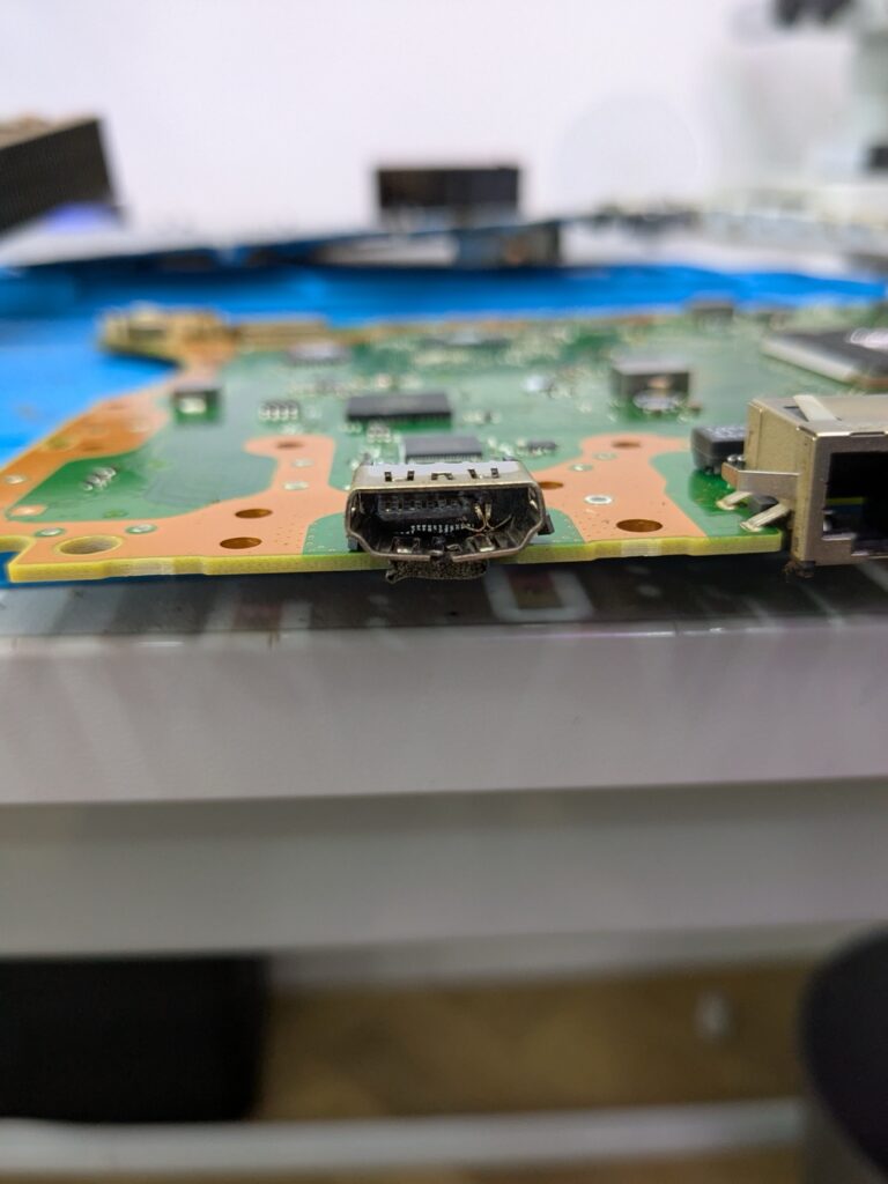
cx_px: 444
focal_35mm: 27
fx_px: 924
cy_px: 592
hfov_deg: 51.4
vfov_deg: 65.3
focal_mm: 4.38
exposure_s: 1/99.9
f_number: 1.73
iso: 253
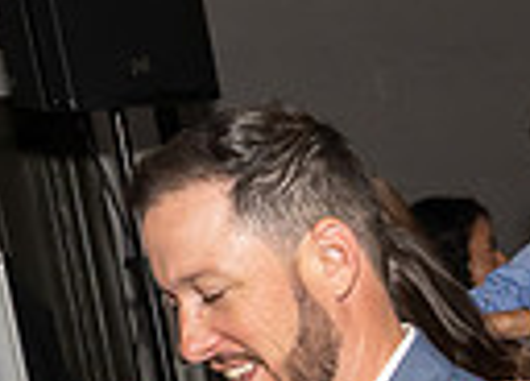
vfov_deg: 10.2
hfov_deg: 13.1
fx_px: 2021
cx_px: 1043
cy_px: 655
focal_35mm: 134
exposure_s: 1/250
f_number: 8
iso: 1000
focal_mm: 17
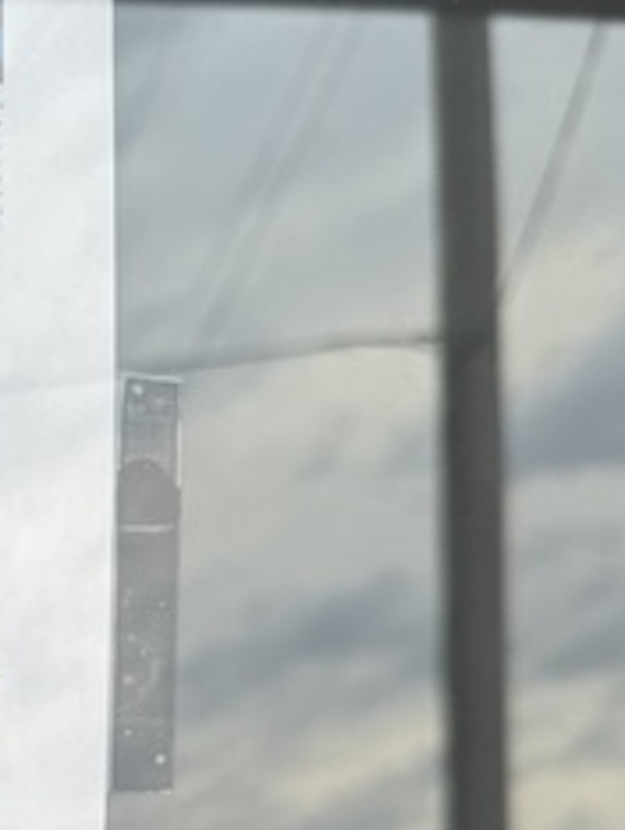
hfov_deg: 12.5
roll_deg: -1.9
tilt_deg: +2.4
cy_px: 1192
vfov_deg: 17.1
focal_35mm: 105
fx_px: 2523
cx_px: -593
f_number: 1.78
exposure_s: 1/121
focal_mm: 6.76
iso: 80
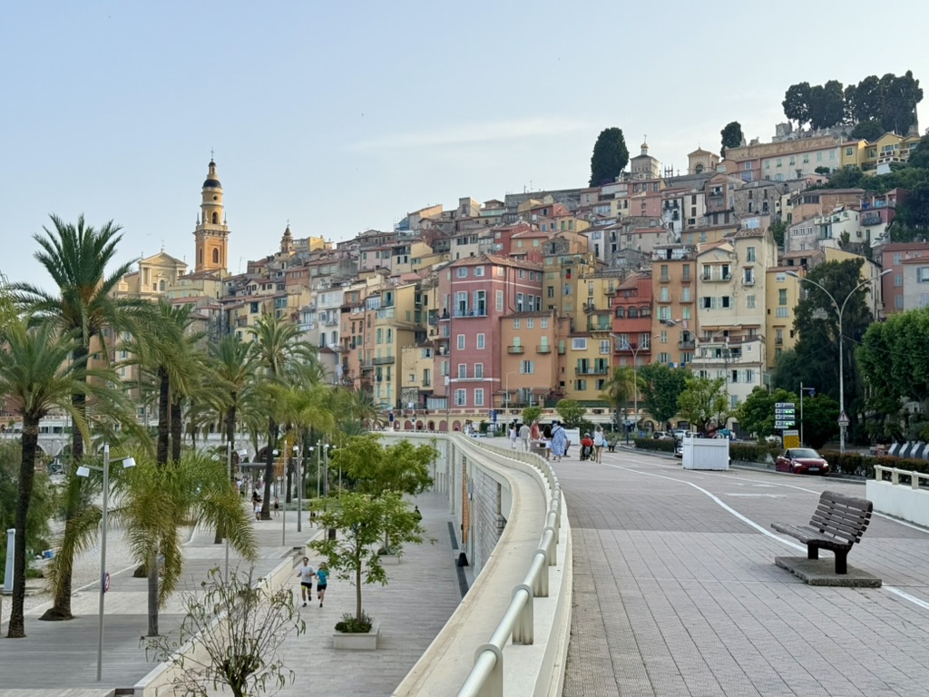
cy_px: 348
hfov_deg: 39.7
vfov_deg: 30.3
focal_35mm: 48
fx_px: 1288
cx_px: 464
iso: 64
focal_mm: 6.76
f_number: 1.78
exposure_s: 1/2762
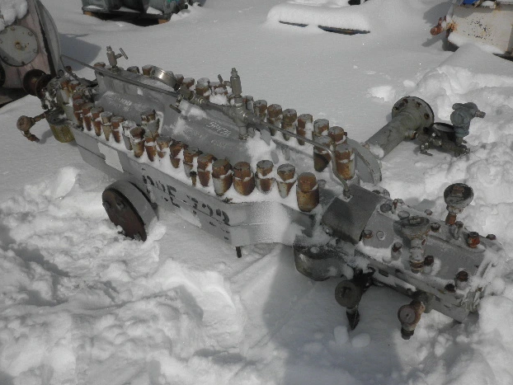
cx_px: 256
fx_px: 534
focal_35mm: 36
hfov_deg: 51.3
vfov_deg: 39.7
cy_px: 190
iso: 64
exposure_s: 1/500
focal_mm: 6.1
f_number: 9.1
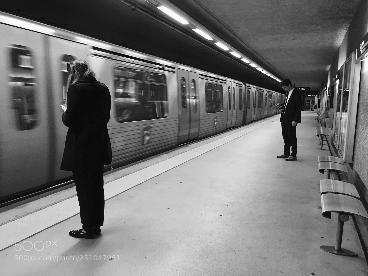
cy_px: 138
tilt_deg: -8.6
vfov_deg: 48.2
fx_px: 308
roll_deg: -2.2
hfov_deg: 61.7
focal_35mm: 29
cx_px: 184
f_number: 2.2
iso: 125
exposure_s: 1/33
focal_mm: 4.15
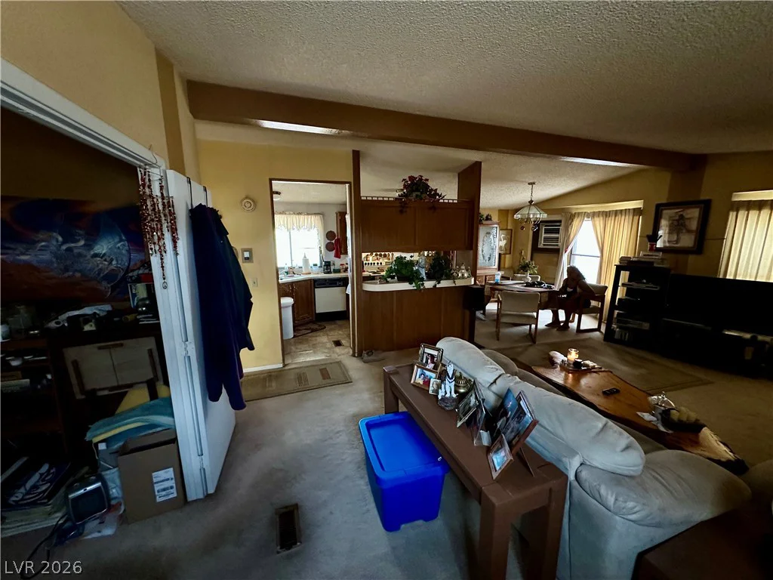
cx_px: 386
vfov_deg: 85.7
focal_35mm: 14
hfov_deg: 102.1
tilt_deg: -11.5
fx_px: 313
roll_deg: +0.6
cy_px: 290
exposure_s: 1/60
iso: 320
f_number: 2.2
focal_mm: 2.22
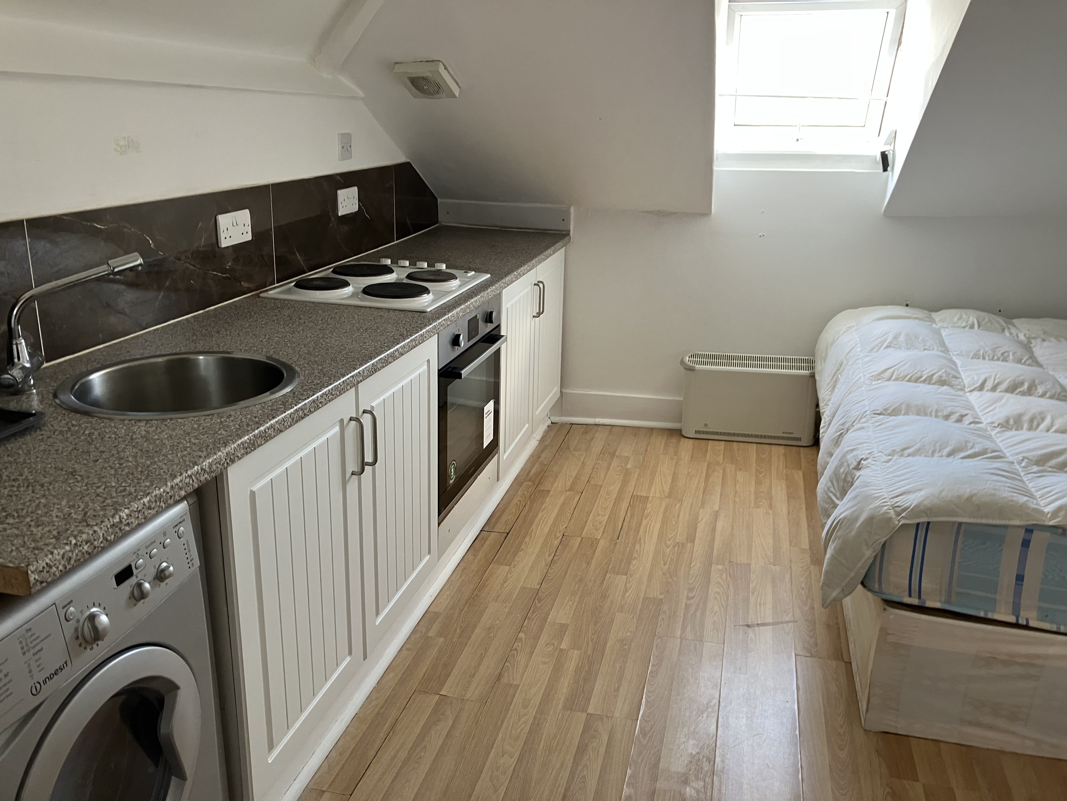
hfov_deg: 63.4
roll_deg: -1.4
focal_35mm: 28
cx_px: 534
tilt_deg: -16.8
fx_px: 863
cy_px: 400
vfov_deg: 49.7
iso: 100
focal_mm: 3.99
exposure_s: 1/60
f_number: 1.8
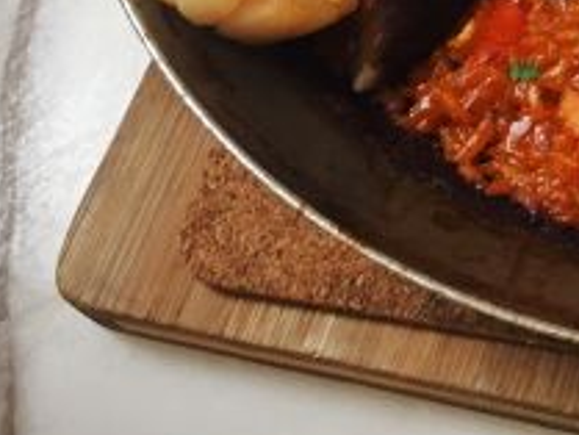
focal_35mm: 97
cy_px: -215
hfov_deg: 18.3
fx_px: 1623
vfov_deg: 14.3
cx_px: 823
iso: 160
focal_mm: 4.15
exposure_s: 1/33
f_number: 2.2
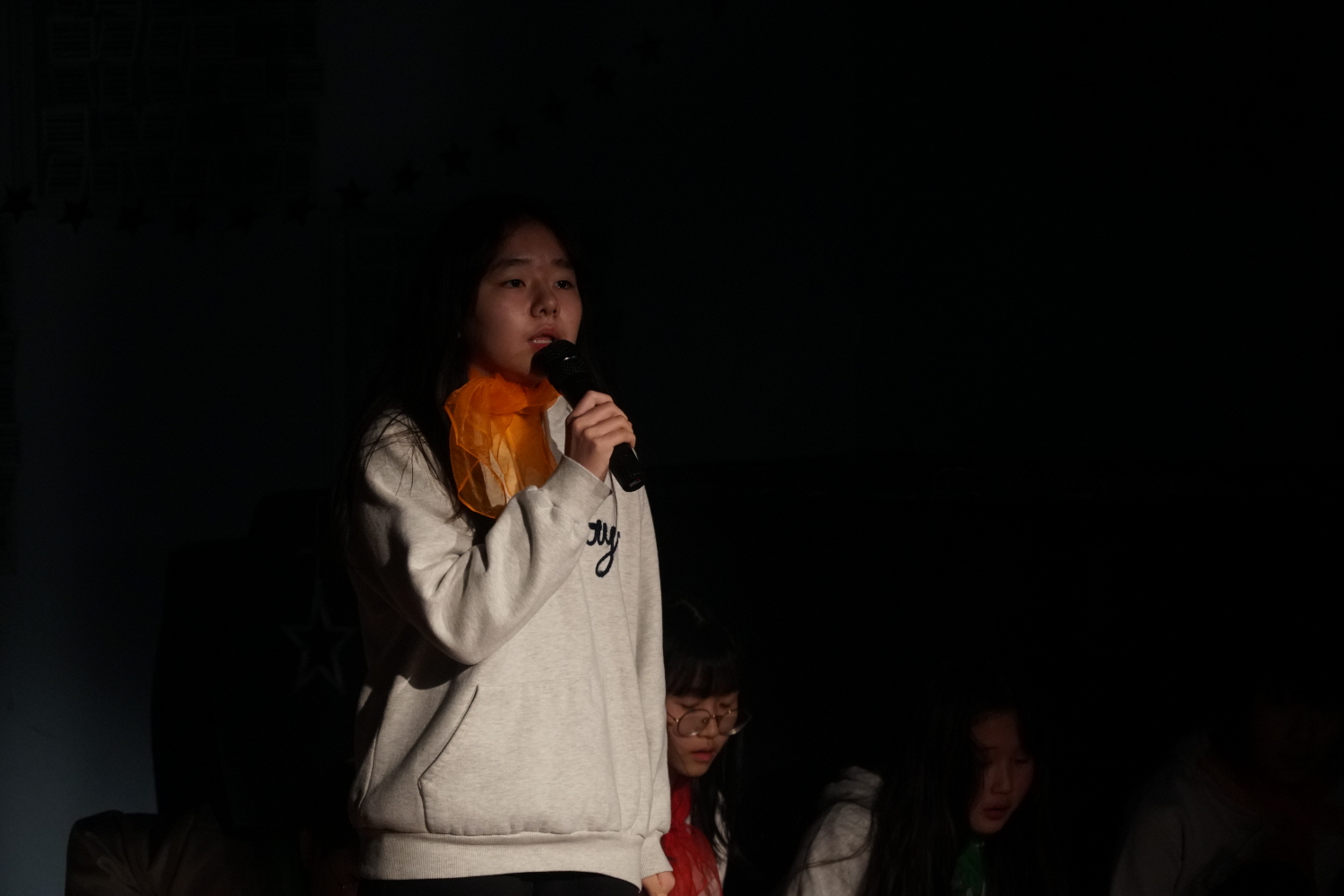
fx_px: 7559
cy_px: 448
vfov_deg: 6.8
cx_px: 672
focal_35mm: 202
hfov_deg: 10.2
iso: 2000
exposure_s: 1/80
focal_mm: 135
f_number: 5.6
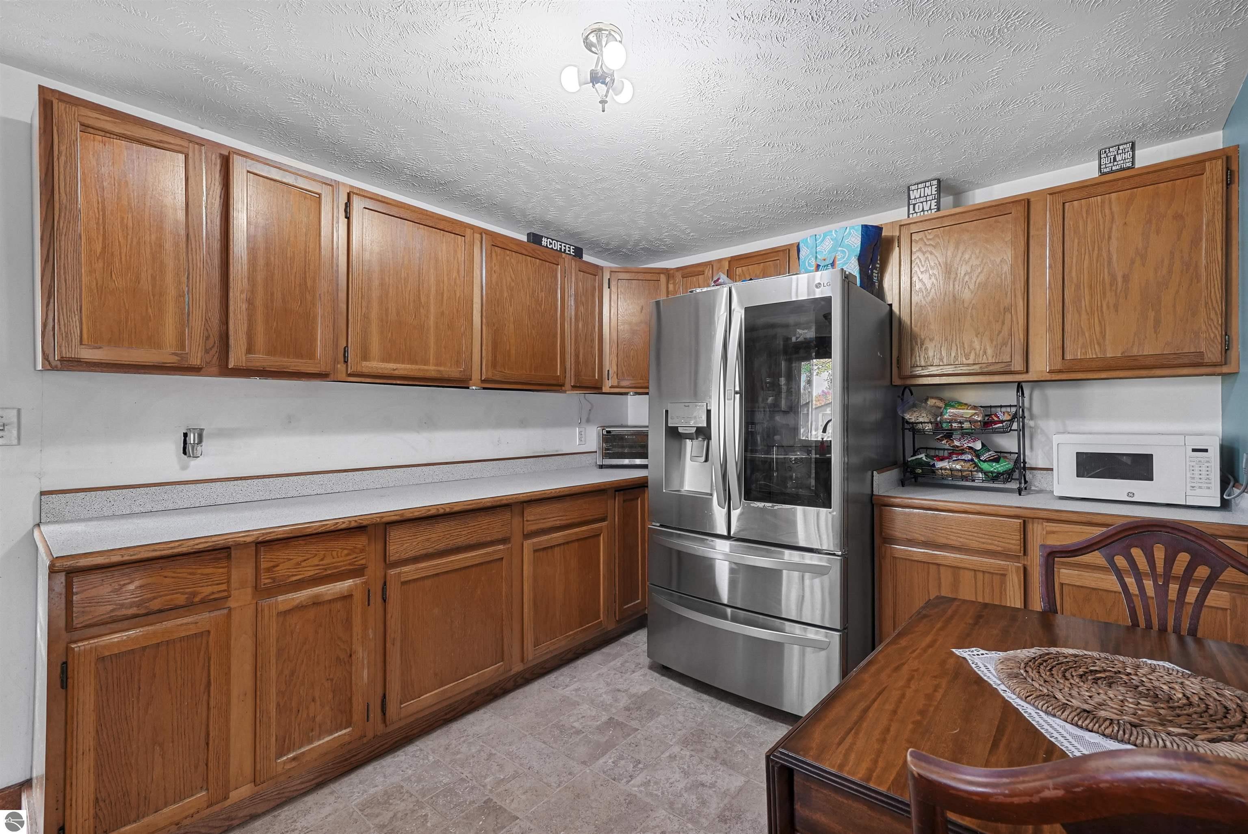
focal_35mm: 15
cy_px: 417
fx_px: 520
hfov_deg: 100.4
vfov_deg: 77.4
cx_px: 624
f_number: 10
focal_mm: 15
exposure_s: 1/3
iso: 2000
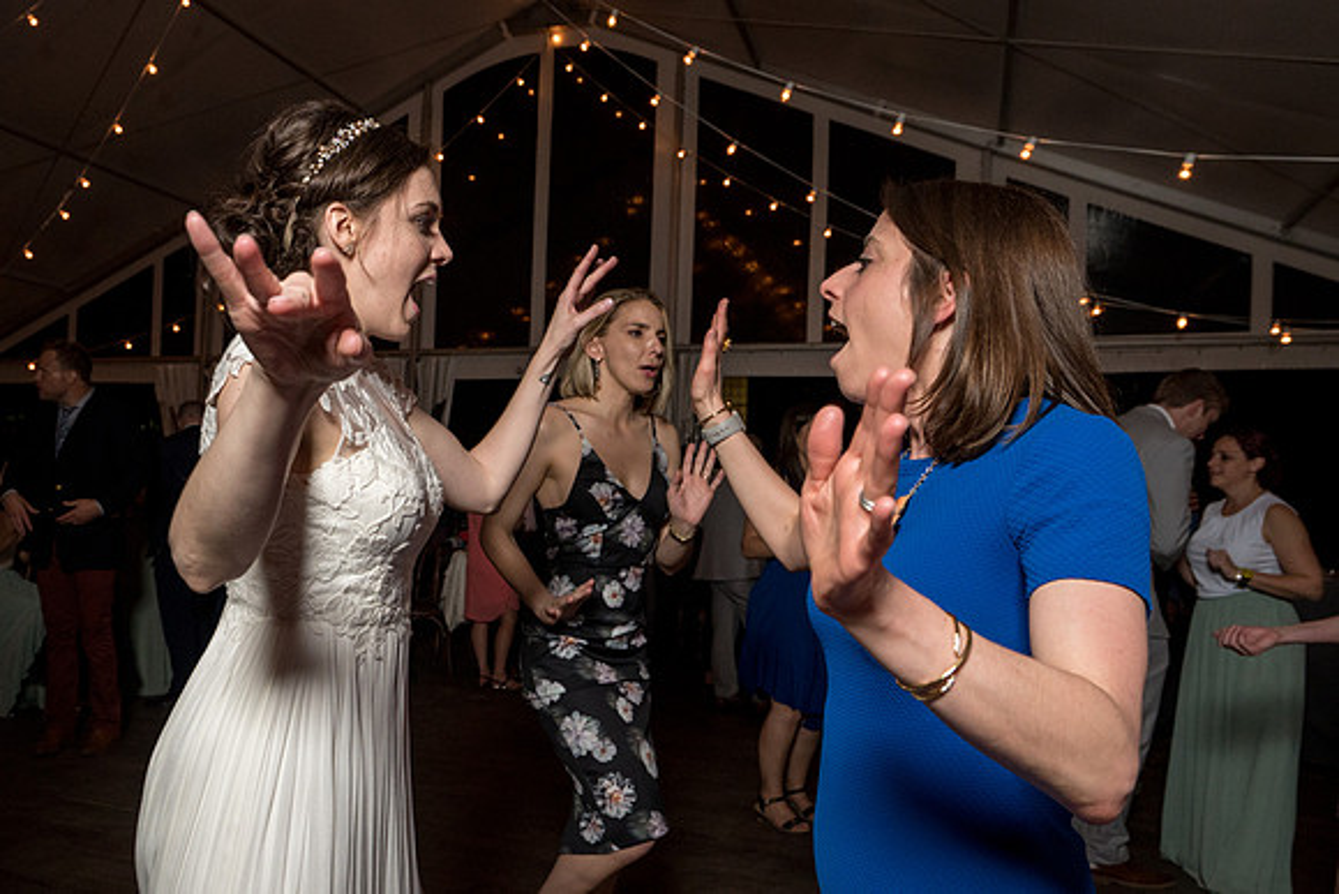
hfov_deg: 66.1
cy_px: 482
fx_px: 1021
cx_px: 563
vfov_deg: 47.2
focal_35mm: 27
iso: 2000
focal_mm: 21
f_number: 5.6
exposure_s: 1/200
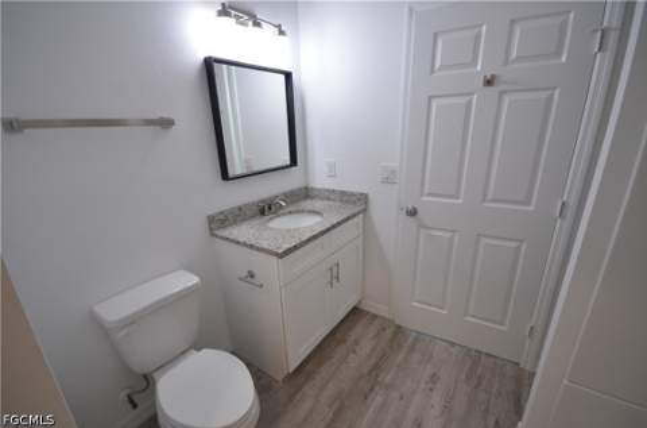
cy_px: 214
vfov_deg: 77.0
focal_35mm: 15
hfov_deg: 100.6
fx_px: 269
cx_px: 324
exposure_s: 1/60
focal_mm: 10
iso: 450
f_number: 4
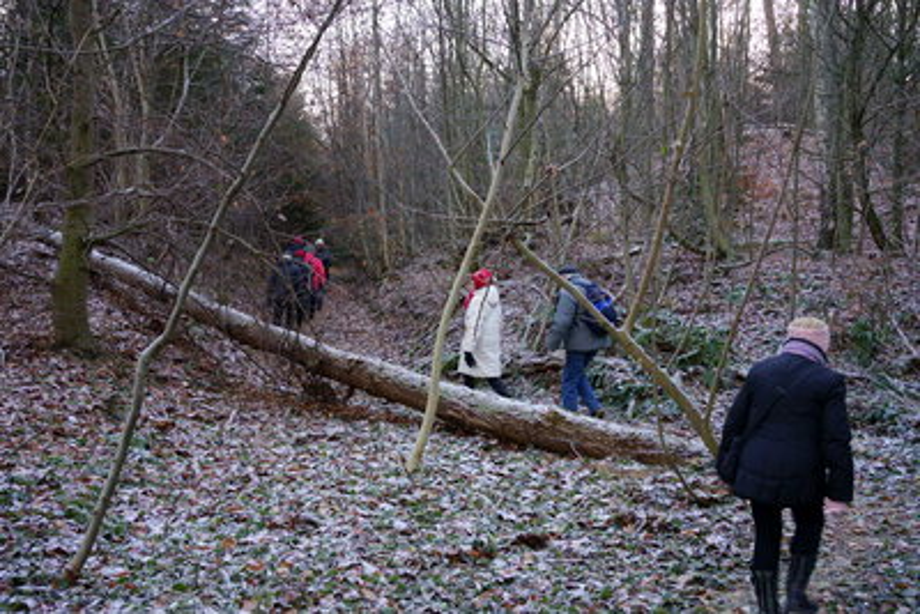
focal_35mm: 35
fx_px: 895
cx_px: 460
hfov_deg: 54.4
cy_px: 307
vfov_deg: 37.9
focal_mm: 35
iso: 500
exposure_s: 1/60
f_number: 6.3
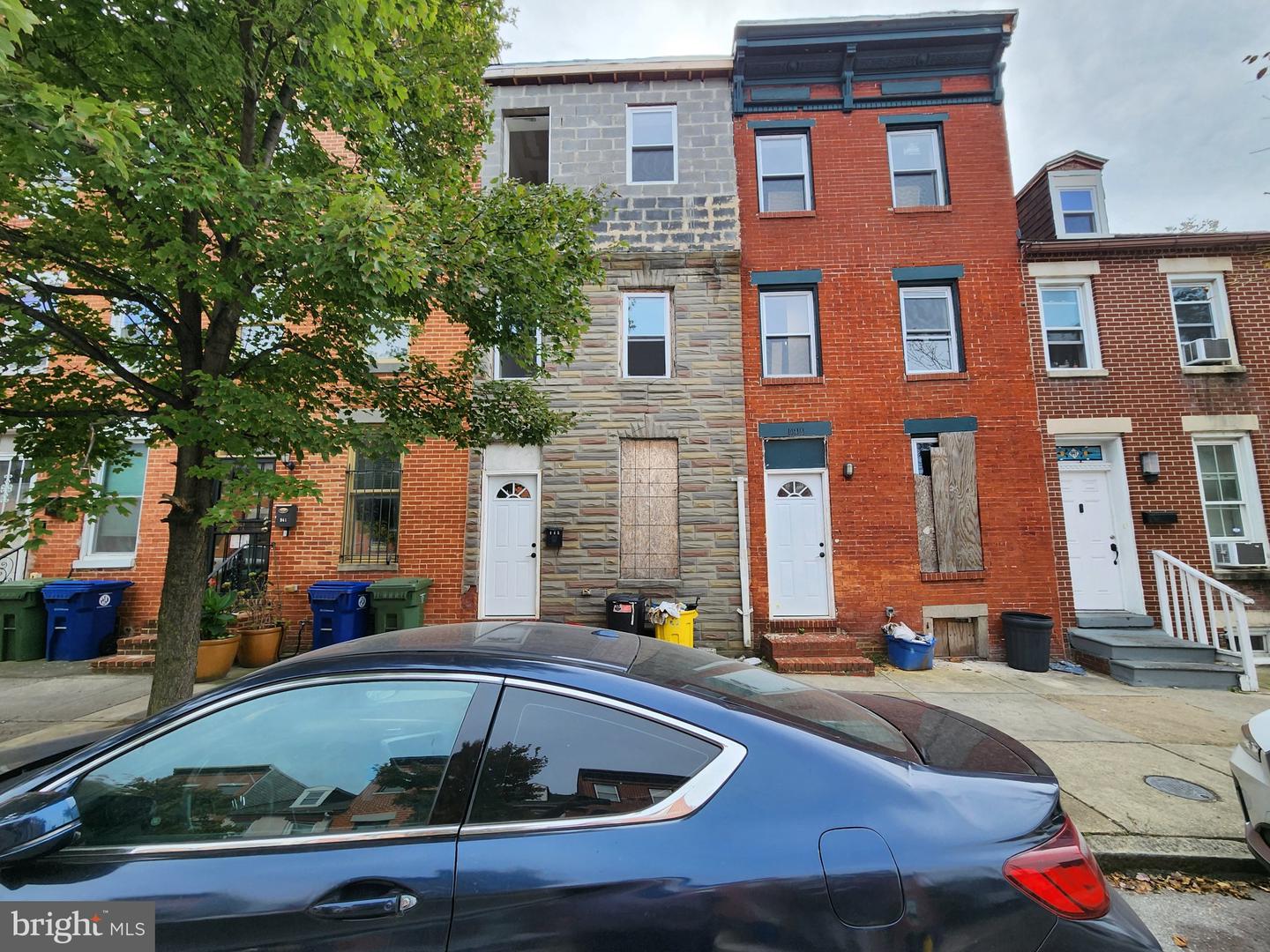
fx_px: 477
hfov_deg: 106.2
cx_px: 635
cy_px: 476
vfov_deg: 89.9
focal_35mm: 13
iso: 50
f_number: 2.2
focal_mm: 2.2
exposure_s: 1/701
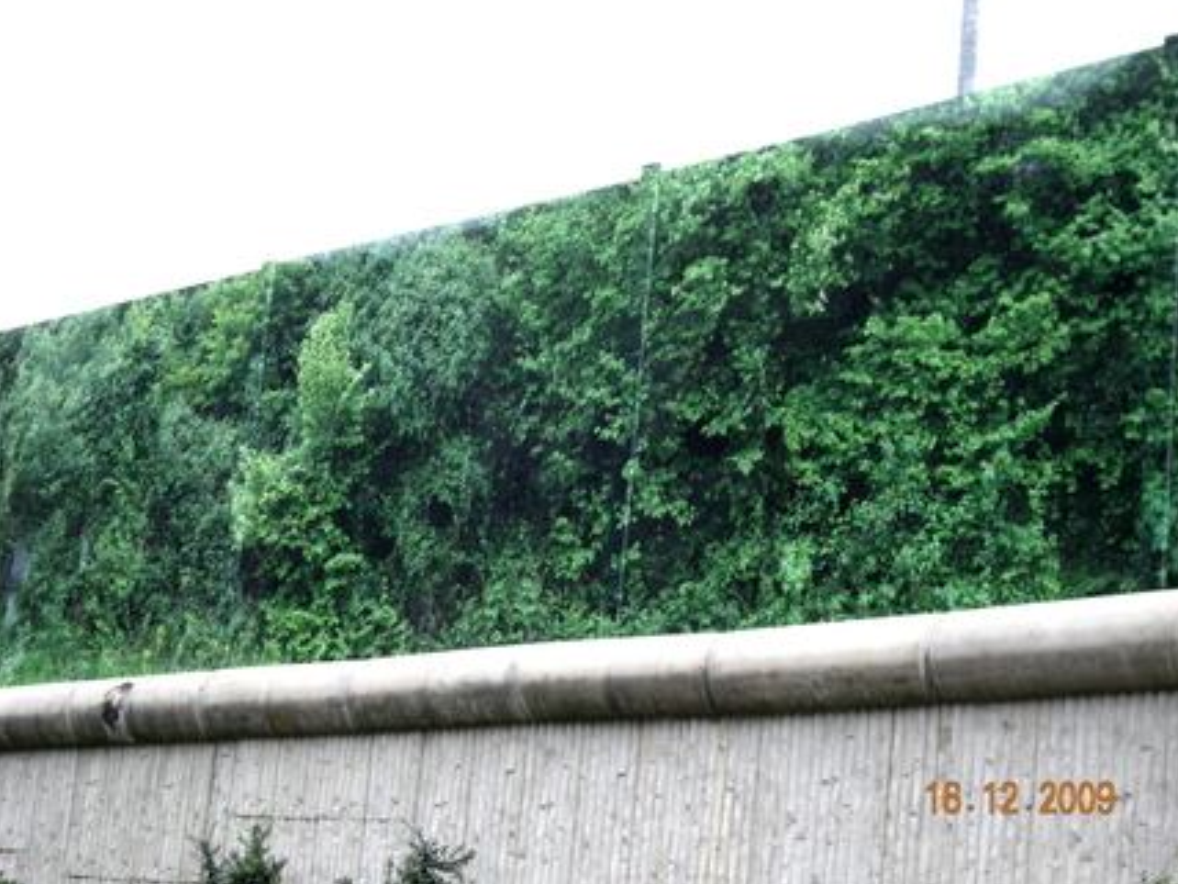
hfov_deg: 24.4
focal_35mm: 80
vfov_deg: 18.4
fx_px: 2722
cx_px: 570
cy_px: 430
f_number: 4.3
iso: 97
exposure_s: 1/56.3
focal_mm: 16.3
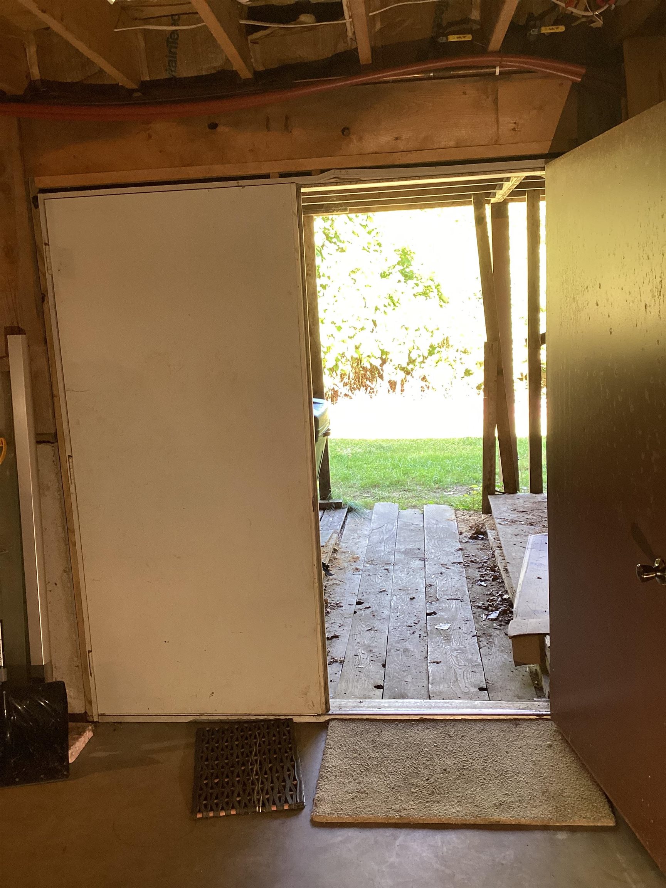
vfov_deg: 58.4
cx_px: 333
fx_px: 795
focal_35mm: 31
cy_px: 444
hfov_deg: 45.4
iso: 100
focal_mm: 3.3
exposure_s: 1/50
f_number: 2.4
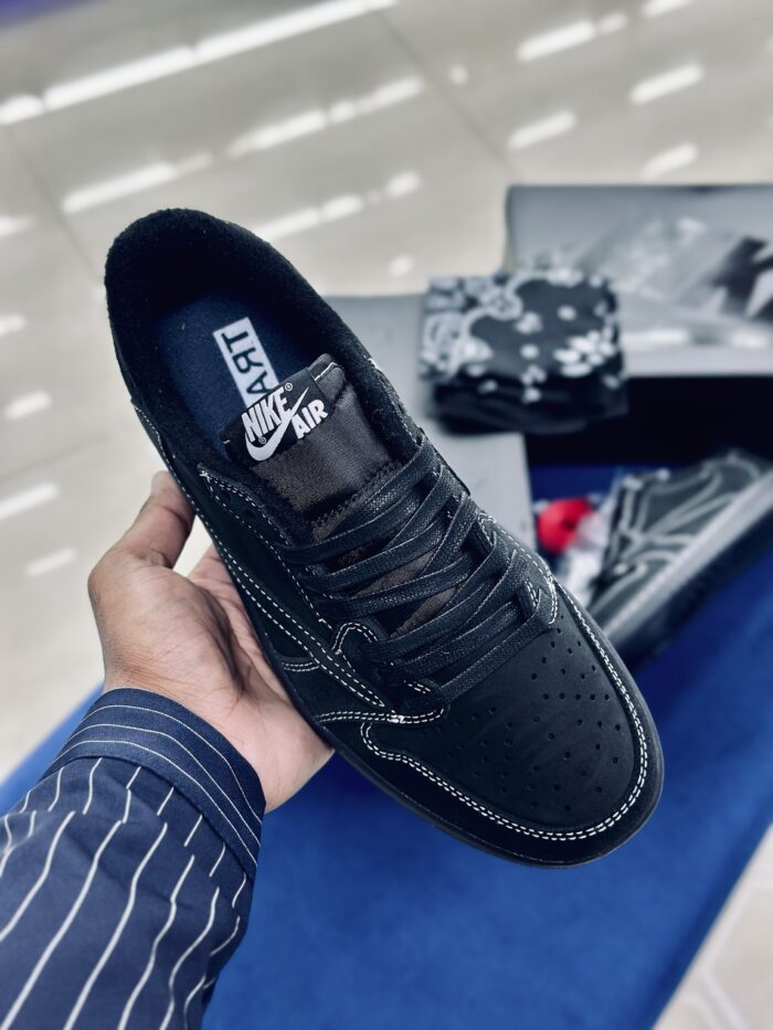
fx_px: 1429
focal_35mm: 48
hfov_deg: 30.3
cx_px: 386
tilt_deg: -54.0
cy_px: 515
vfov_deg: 39.7
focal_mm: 6.86
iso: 125
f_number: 1.78
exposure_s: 1/100
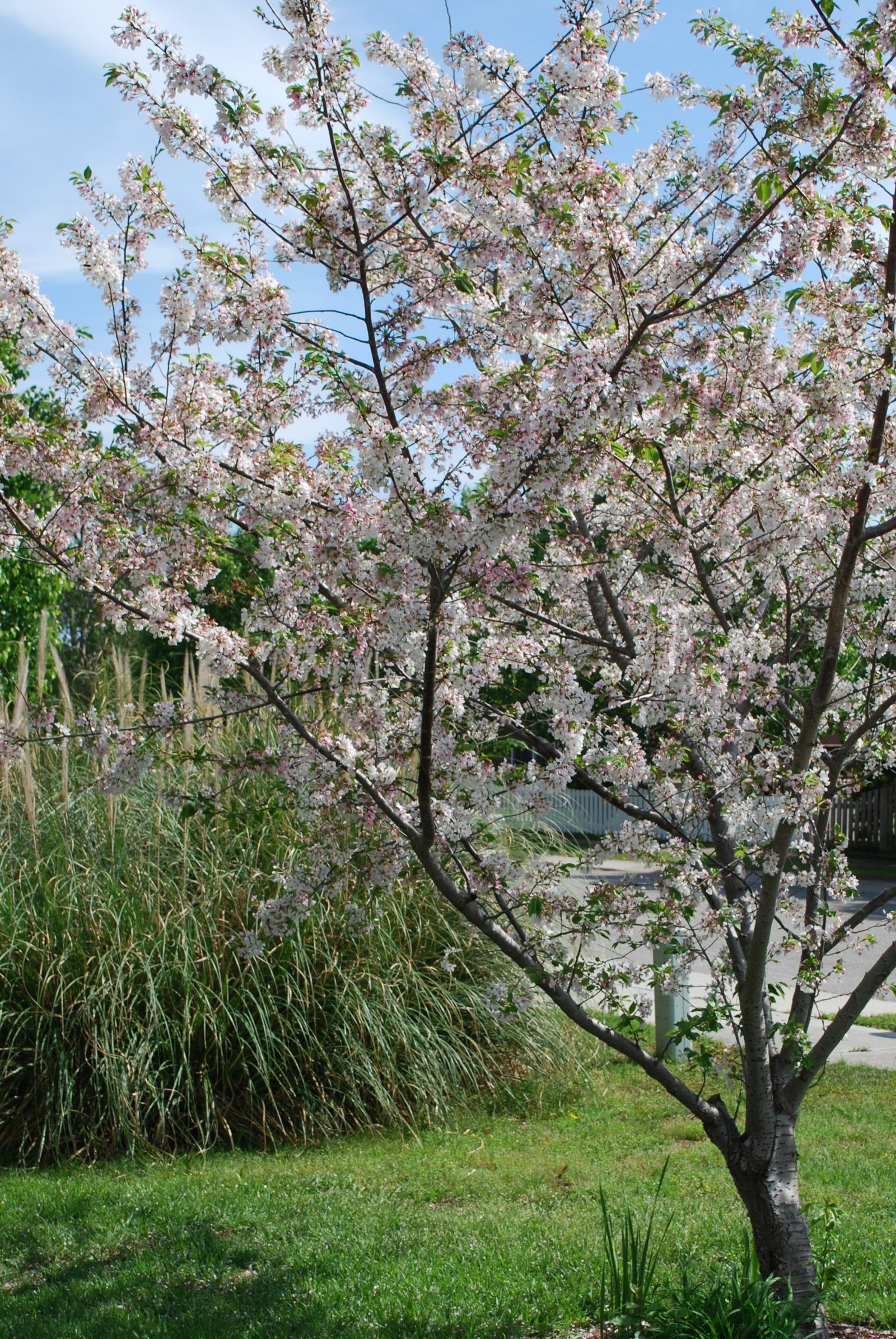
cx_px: 448
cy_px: 670
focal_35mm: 48
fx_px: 1787
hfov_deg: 28.2
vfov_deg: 41.1
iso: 100
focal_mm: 32
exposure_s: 1/200
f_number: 7.1
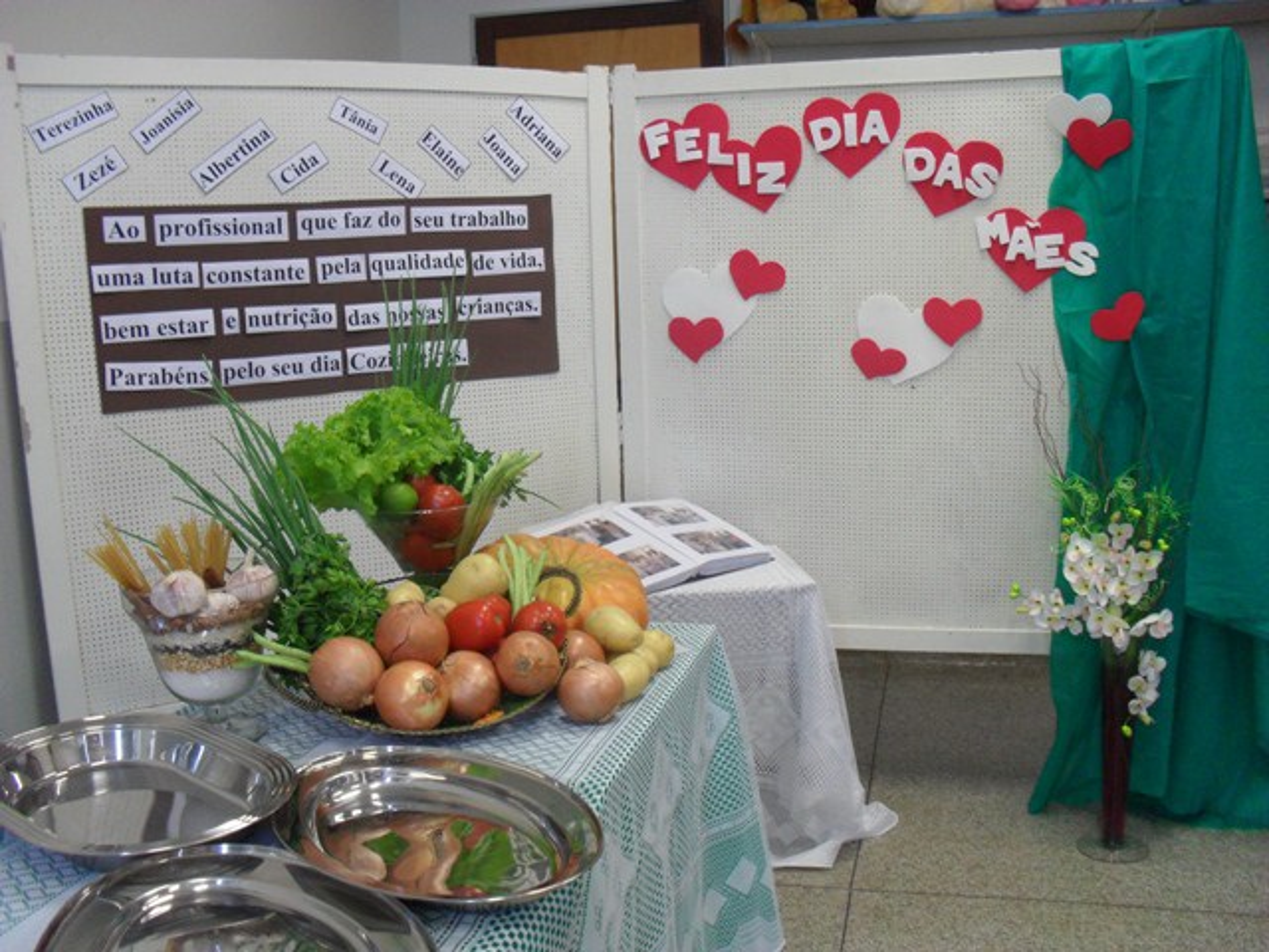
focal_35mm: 35
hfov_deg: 52.6
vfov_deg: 40.7
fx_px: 1283
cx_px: 634
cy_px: 476
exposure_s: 1/20
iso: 200
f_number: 3.2
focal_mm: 6.3
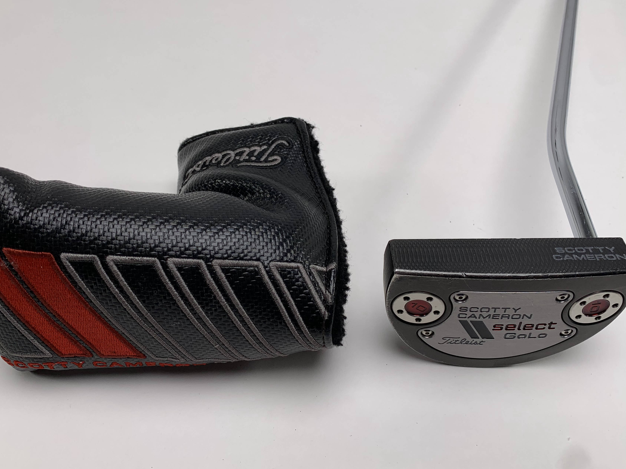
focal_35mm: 31
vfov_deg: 45.4
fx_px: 561
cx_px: 302
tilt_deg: -50.1
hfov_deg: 58.3
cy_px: 235
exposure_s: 1/268
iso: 25
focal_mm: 4.25
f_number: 1.8
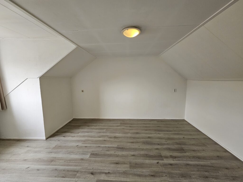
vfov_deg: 89.9
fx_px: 91
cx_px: 122
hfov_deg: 106.2
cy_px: 91
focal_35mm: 13
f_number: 2.2
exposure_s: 1/71
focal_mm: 2.2
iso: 125
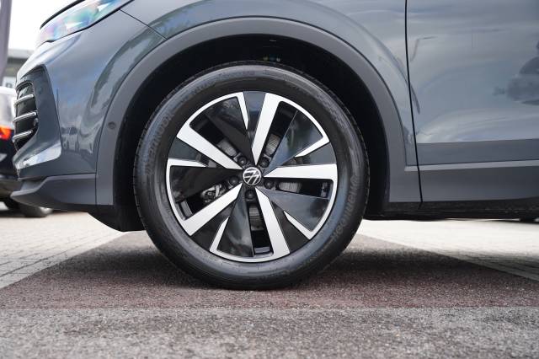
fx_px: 620
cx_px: 270
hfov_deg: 47.0
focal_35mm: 41
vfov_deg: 32.3
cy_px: 180
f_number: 4
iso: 320
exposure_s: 1/160
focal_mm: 41.4
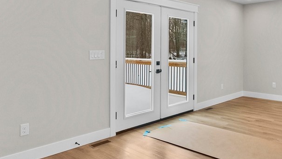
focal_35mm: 32
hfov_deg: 59.3
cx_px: 193
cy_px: 49
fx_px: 239
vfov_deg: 36.2
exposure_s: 1/50
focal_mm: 17
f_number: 7.1
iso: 1000
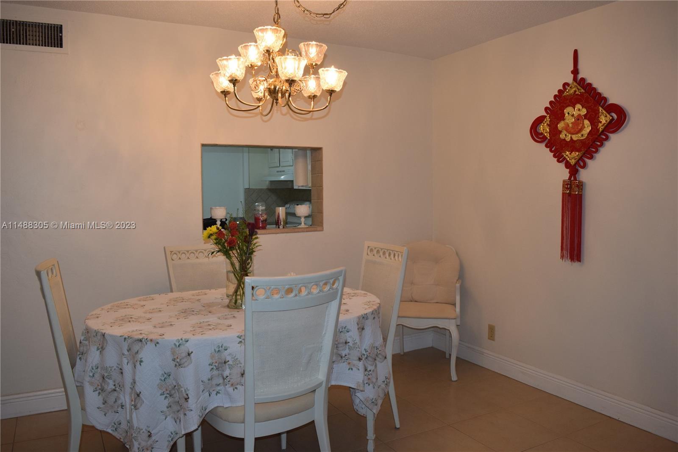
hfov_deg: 67.4
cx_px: 339
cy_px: 226
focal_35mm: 27
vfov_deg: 47.9
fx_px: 508
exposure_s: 1/125
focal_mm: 18
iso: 720
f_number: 5.6
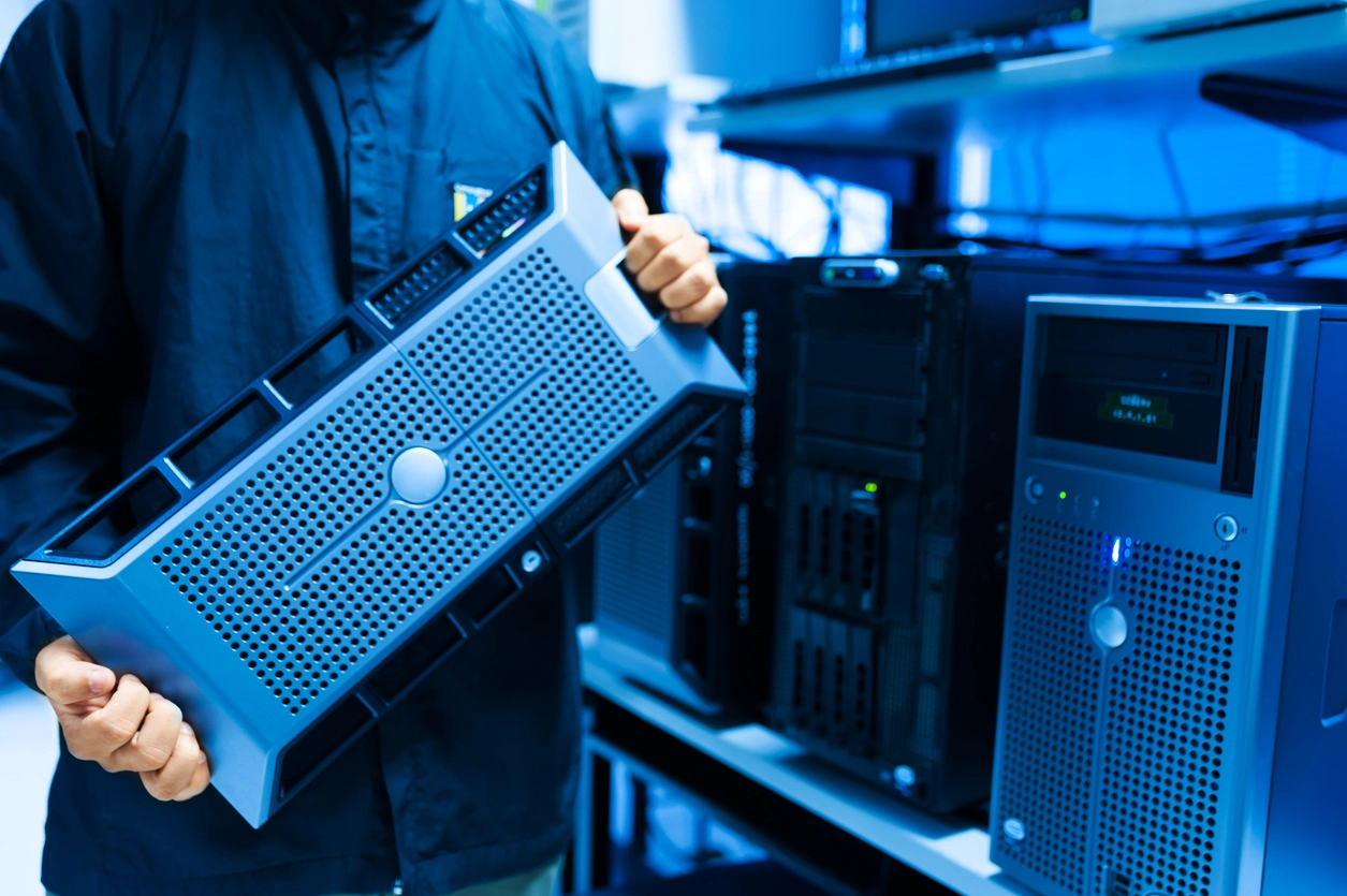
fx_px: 1309
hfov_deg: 54.5
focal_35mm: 35
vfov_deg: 37.8
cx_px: 674
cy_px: 448
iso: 200
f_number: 2.8
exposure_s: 1/8
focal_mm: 35
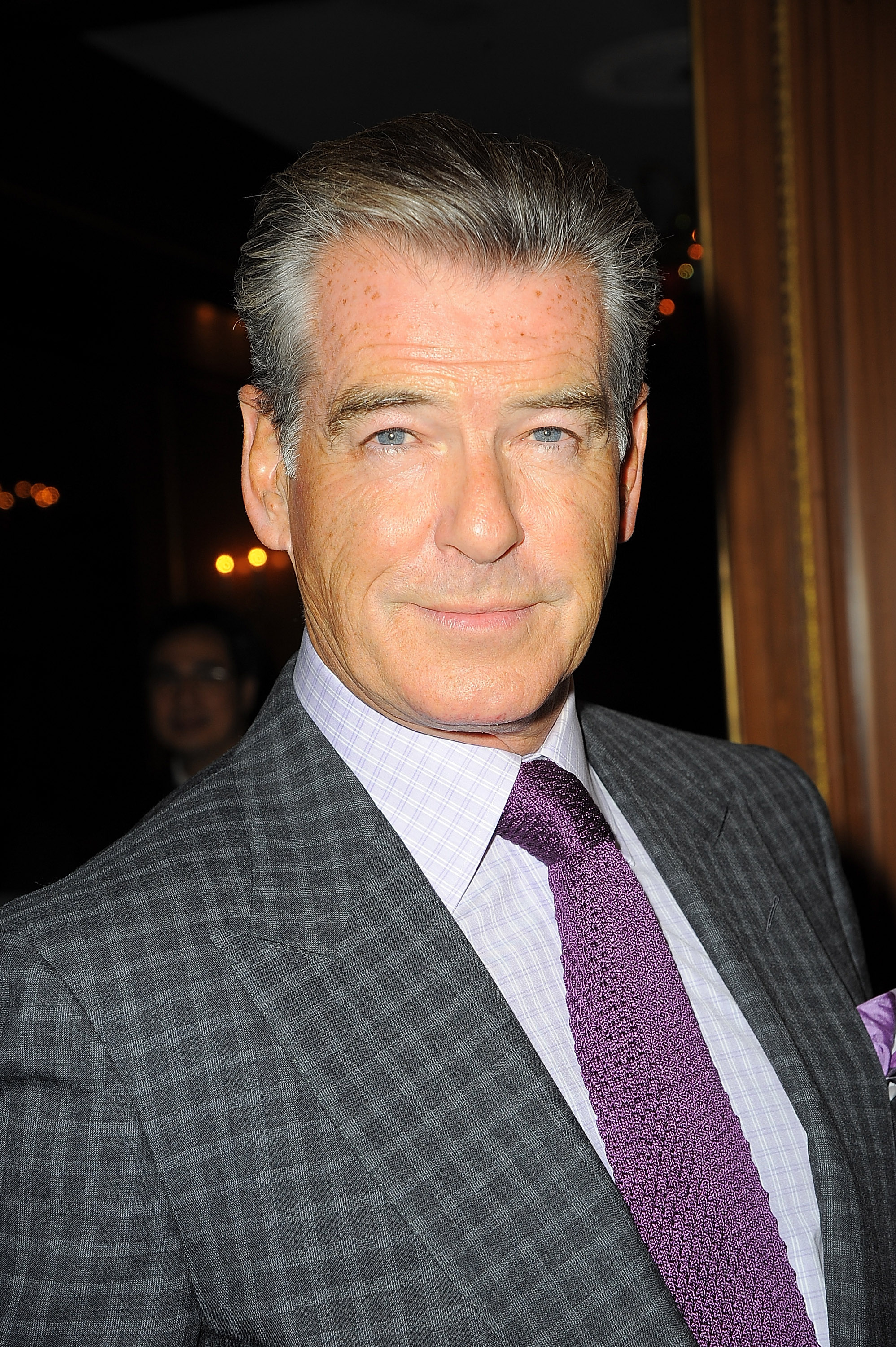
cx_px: 448
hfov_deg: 20.6
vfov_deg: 30.5
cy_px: 674
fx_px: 2466
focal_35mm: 66
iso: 400
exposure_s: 1/160
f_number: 7.1
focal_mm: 66
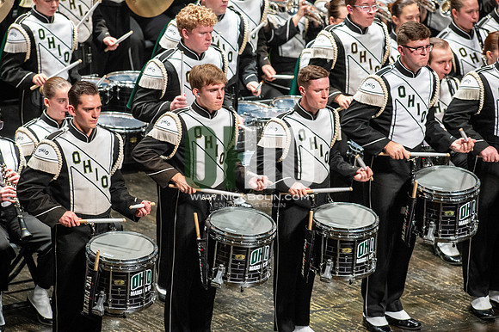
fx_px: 4156
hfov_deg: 6.9
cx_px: 250
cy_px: 166
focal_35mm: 300
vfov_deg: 4.6
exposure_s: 1/400
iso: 5000
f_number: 5.6
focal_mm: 300
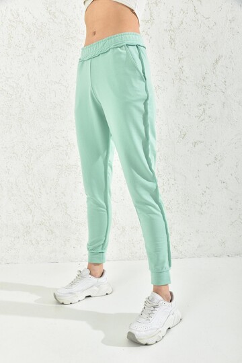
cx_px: 121
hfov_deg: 38.9
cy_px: 182
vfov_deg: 55.8
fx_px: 343
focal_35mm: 34
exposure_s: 1/160
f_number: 7.1
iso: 100
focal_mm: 34
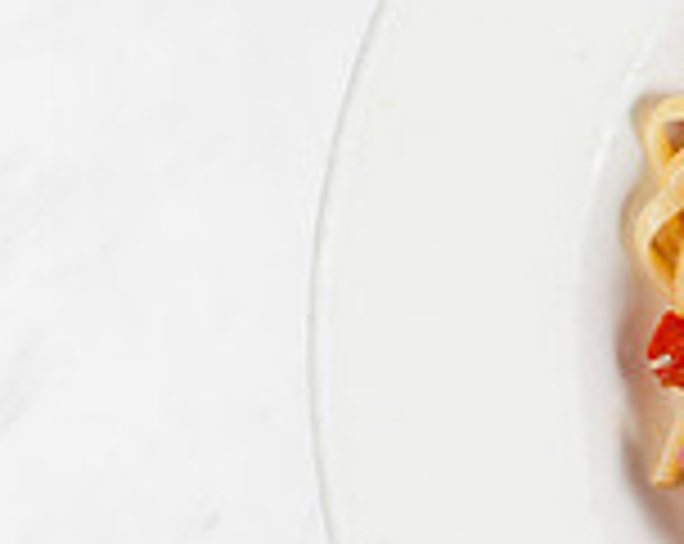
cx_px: 1124
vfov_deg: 6.8
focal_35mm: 226
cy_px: 403
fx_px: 4566
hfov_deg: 8.3
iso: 200
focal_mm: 50
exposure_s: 1/200
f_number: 10
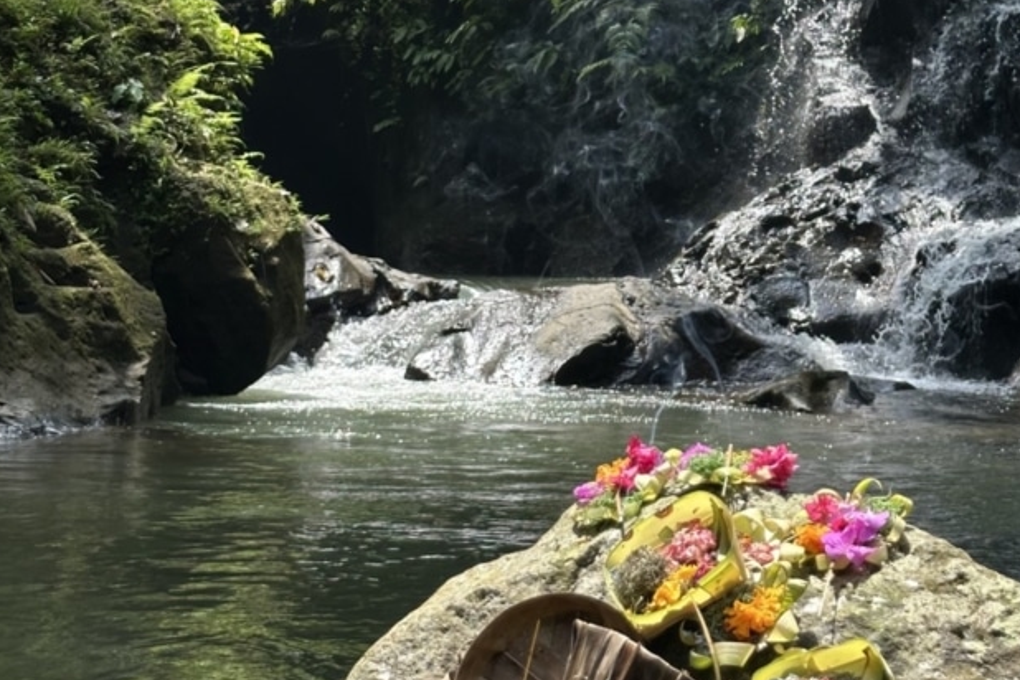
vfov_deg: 21.8
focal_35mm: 62
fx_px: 1757
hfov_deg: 32.3
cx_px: 616
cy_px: 215
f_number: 1.78
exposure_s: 1/911
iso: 64
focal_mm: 6.86
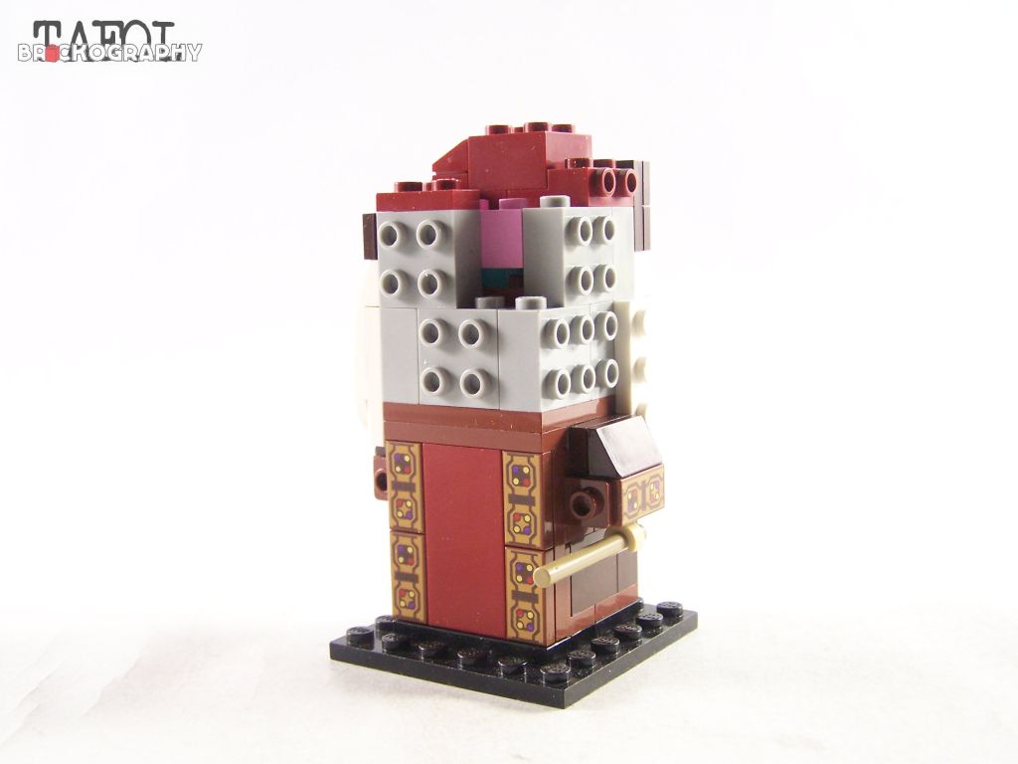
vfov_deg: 33.6
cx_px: 509
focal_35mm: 43
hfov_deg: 43.9
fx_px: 1265
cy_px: 382
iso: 200
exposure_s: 1/30
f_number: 2.9
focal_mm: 7.1
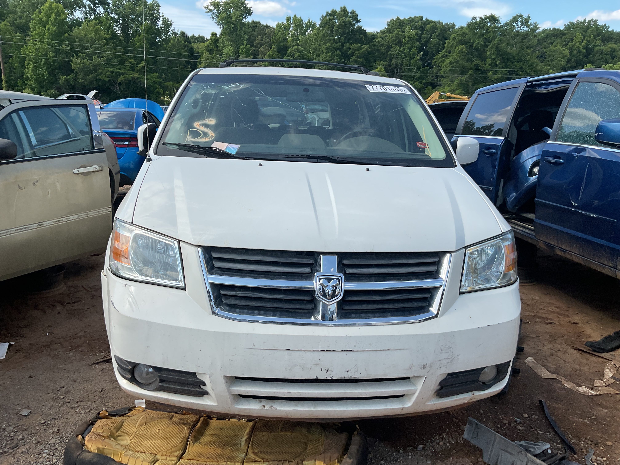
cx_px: 310
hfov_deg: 61.7
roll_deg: +1.3
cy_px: 232
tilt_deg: -14.1
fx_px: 519
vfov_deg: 48.2
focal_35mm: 29
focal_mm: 3
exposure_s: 1/1221
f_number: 1.8
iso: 16
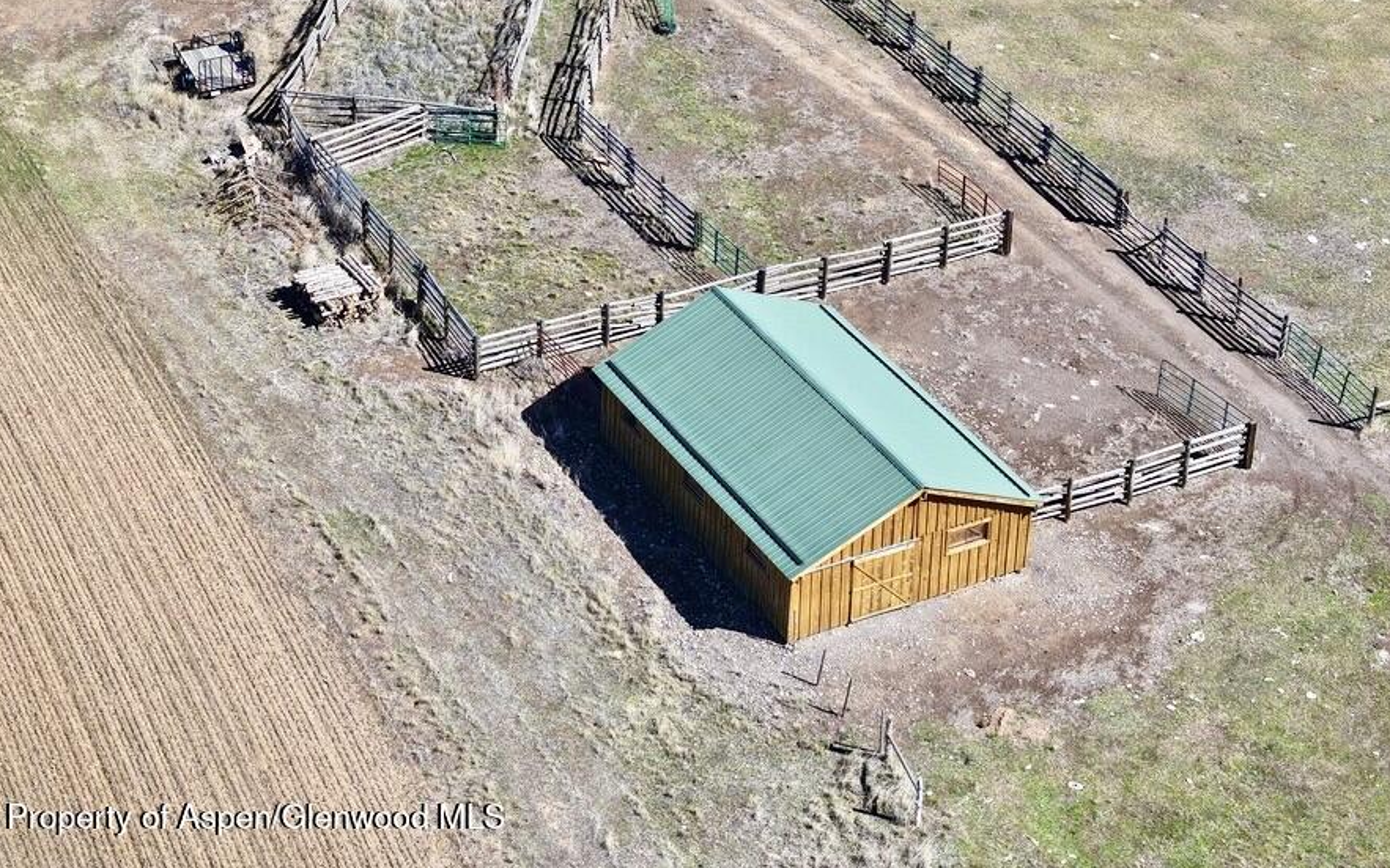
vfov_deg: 15.2
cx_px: 696
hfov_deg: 24.1
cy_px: 267
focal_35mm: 86
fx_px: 3258
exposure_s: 1/800
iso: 100
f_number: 2.8
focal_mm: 19.35
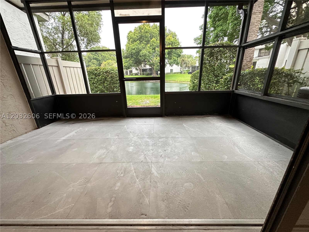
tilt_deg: -19.0
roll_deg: +1.6
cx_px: 154
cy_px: 116
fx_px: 125
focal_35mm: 14
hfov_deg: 102.1
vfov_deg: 85.7
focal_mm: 2.22
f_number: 2.2
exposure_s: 1/120
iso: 250
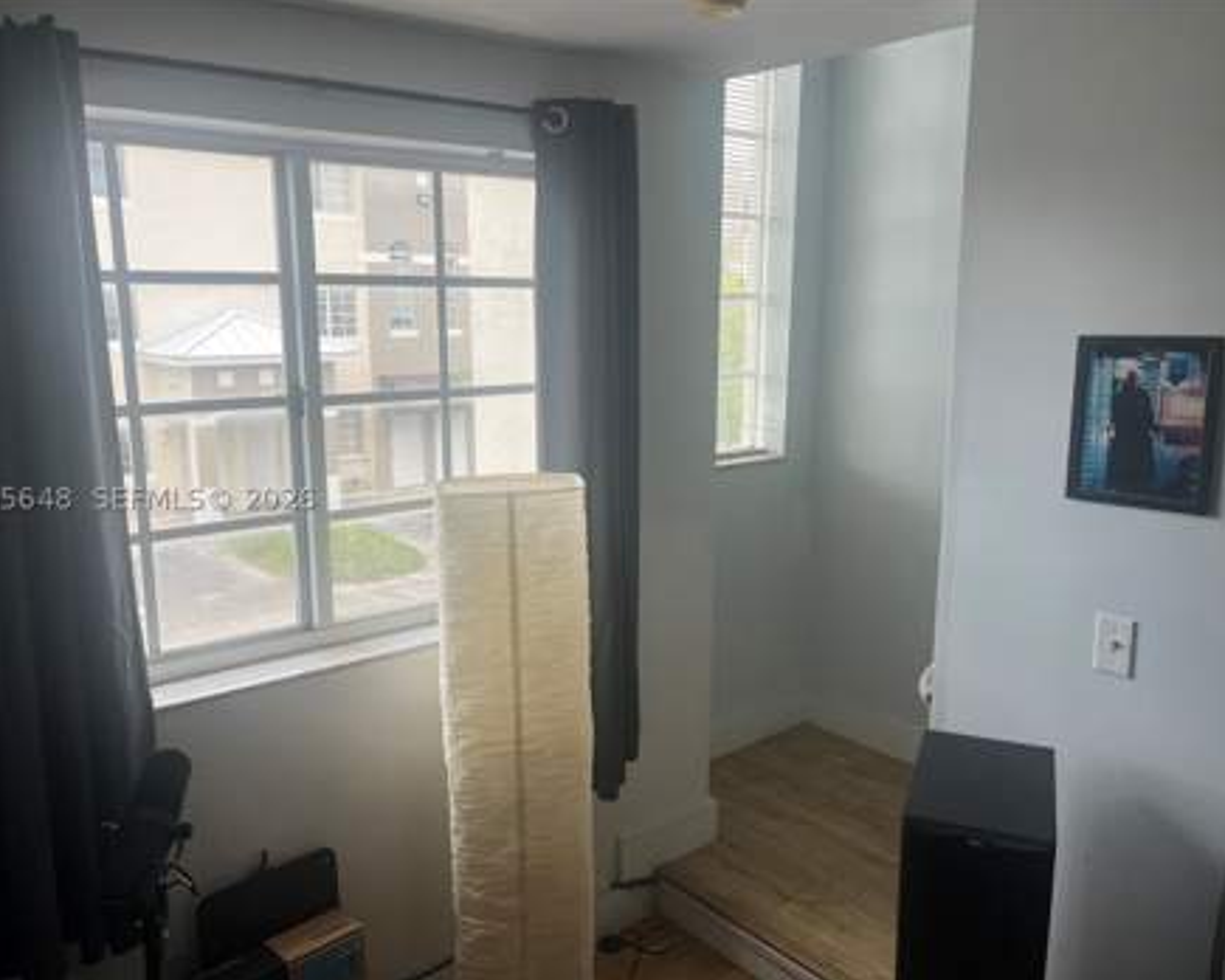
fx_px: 1015
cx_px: 574
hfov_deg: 62.2
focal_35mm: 28
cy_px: 498
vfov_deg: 51.5
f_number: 1.6
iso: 50
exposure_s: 1/639
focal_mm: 5.1
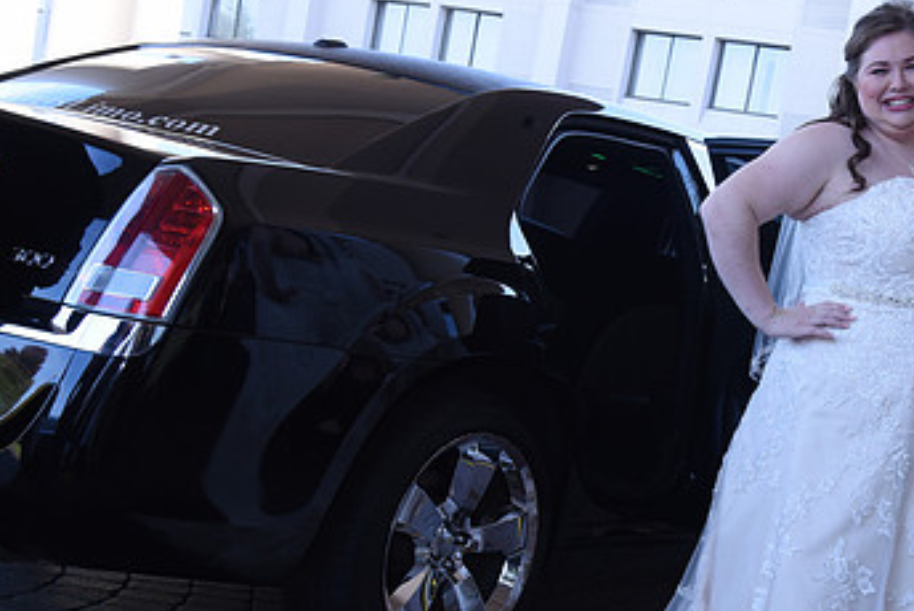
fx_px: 1626
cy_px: 413
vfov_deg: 21.2
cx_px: 701
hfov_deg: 30.8
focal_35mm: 64
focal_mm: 38
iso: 1600
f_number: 9
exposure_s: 1/200
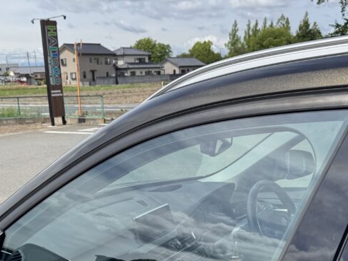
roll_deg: +2.8
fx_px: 503
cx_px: 149
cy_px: 236
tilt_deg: -17.4
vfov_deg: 28.0
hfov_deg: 38.1
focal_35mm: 50
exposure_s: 1/2959
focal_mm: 6.76
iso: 80
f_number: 1.78
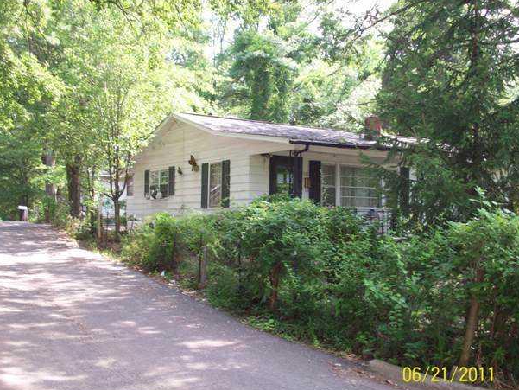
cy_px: 206
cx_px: 259
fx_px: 735
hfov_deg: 38.9
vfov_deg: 29.7
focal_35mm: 49
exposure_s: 1/106
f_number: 3.1
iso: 80
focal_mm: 7.6
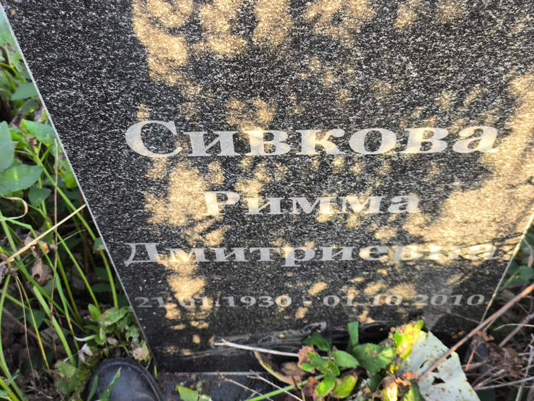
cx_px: 267
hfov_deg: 38.2
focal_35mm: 50
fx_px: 772
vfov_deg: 29.1
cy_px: 200
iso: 80
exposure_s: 1/50
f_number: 1.7
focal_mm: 4.71
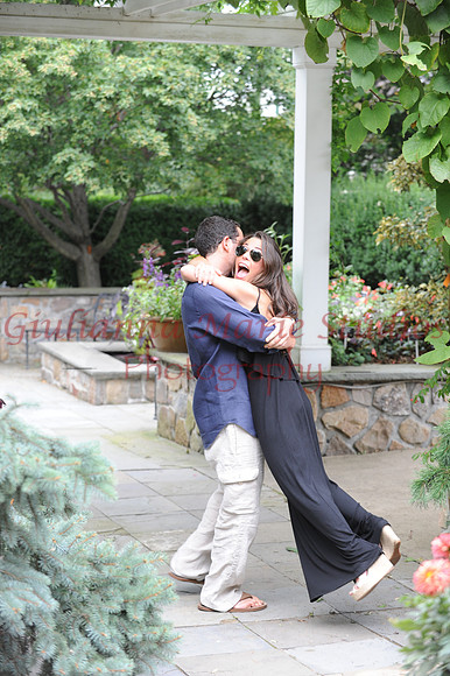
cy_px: 338
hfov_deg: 15.9
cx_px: 225
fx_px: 1614
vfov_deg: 23.7
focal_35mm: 86
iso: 500
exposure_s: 1/100
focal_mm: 86
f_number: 5
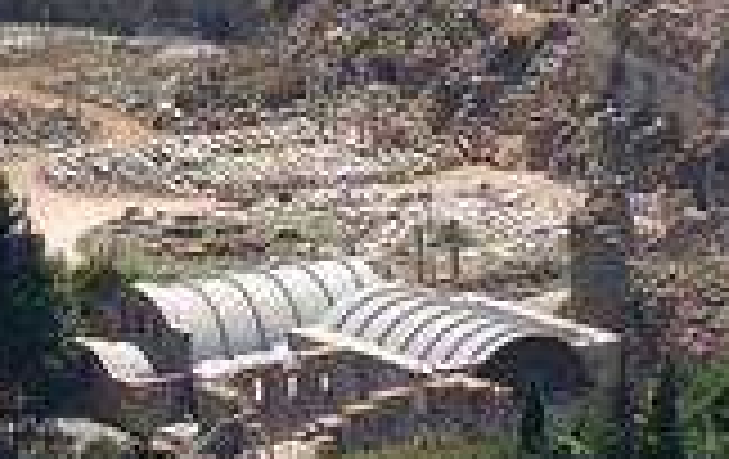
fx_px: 8233
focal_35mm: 414
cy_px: 713
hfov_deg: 5.1
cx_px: 482
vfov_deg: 3.2
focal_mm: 55
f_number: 4.2
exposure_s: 1/1250
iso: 200
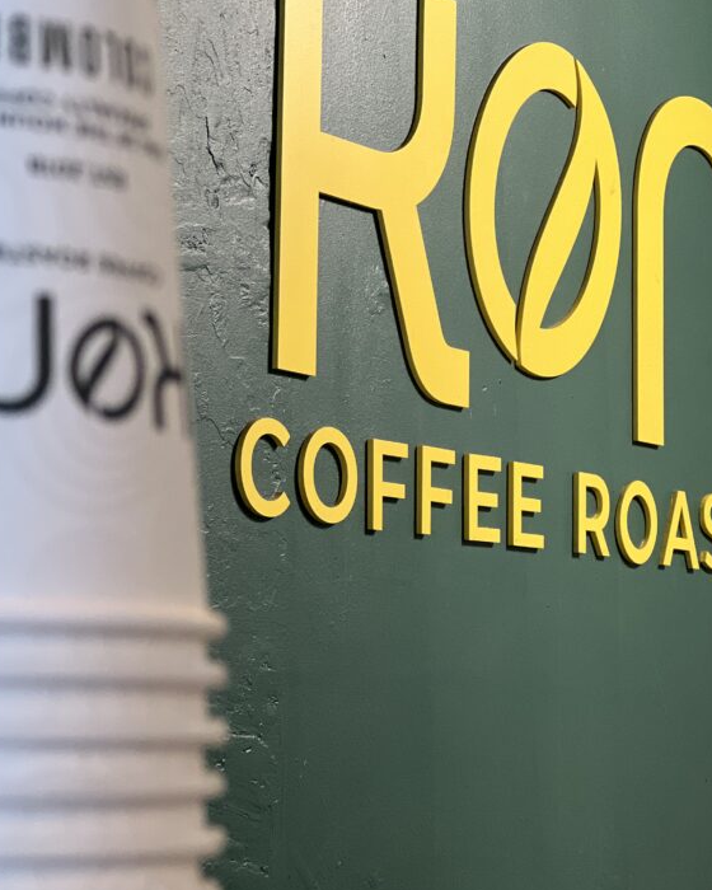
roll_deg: -0.5
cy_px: 359
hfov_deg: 14.0
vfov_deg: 17.4
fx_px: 2897
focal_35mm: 110
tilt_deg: +8.8
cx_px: 431
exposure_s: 1/33
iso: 160
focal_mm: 9
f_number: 2.8
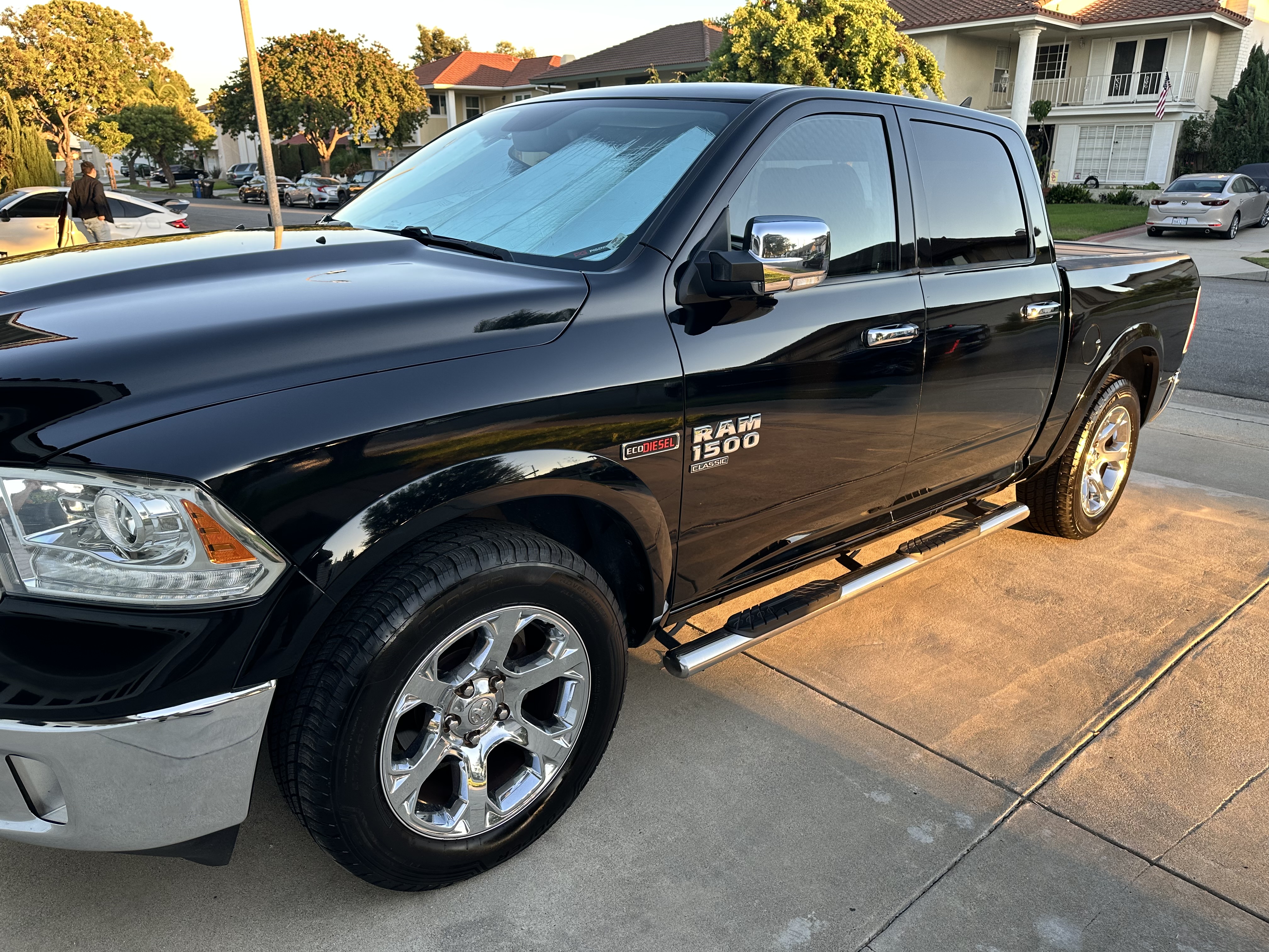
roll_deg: +0.8
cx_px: 634
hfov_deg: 71.6
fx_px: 880
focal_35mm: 24
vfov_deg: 56.8
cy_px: 476
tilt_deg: -19.2
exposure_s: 1/141
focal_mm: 6.86
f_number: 1.78
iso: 64
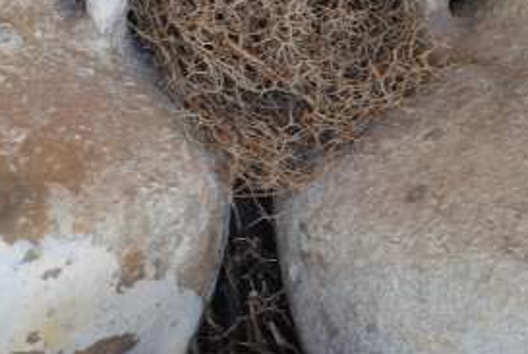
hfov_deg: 13.0
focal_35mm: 158
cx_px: 184
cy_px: 111
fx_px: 2321
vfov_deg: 8.7
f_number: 2.8
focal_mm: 36
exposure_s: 1/25
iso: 100
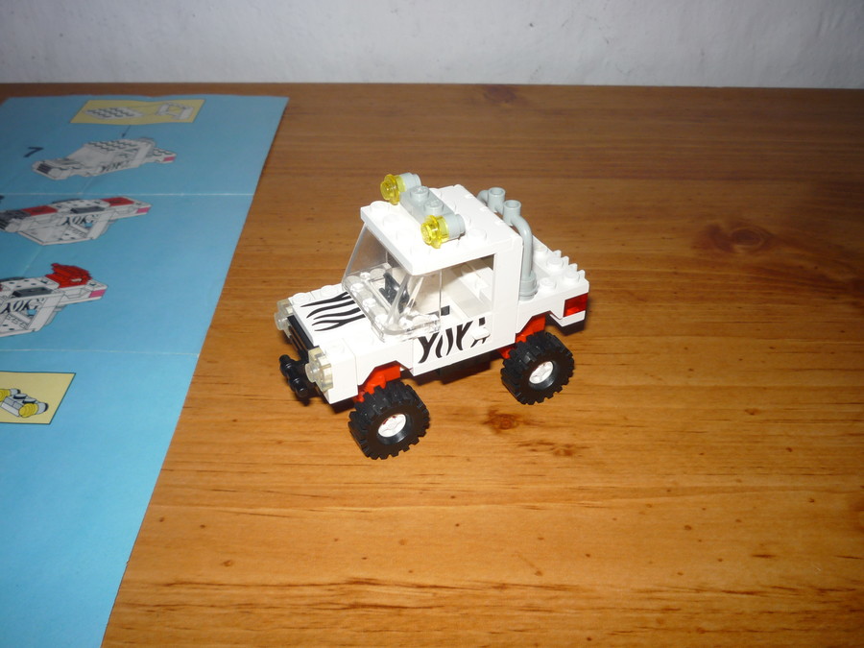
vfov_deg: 44.2
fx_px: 799
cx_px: 432
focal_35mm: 32
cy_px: 324
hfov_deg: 56.8
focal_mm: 5.2
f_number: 4
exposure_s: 1/30
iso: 100
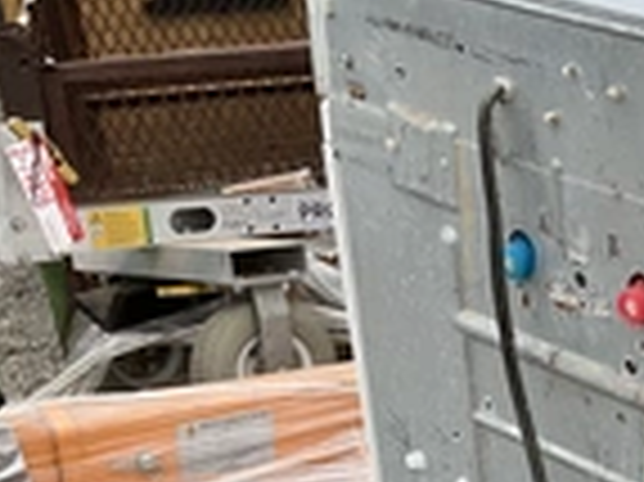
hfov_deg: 21.9
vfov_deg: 17.7
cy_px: 491
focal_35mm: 81
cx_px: 815
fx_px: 1506
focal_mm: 3
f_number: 1.8
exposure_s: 1/1121
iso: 25
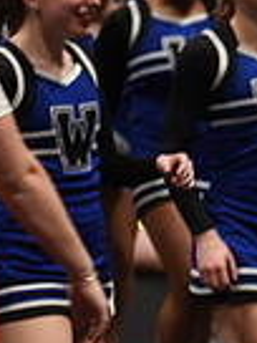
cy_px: 216
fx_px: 2841
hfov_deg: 5.0
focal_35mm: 287
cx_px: 673
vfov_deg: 6.9
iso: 1600
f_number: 2.8
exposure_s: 1/200
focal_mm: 70
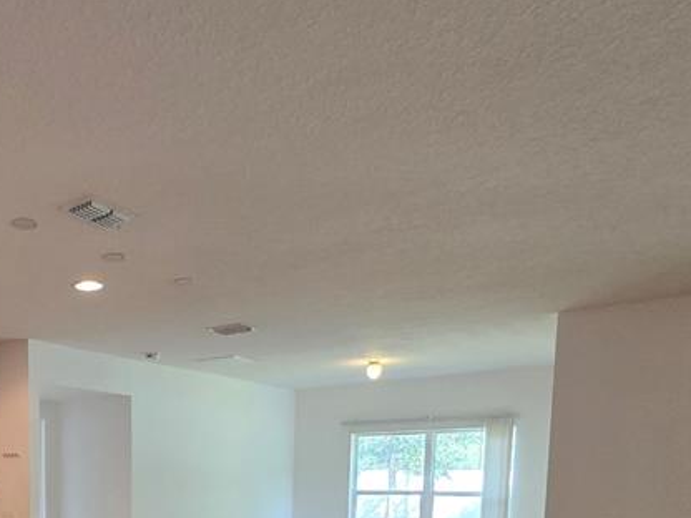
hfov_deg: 50.9
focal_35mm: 32
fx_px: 639
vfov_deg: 37.8
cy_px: 551
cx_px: 81
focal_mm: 1.7
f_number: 2.2
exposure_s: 1/60
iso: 100
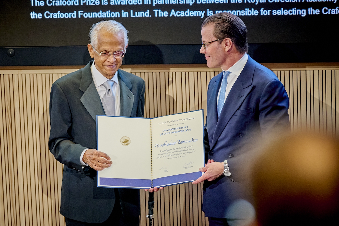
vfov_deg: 6.1
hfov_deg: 9.1
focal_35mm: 226
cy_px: 118
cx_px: 149
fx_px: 2128
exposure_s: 1/125
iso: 640
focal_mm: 150
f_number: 2.8
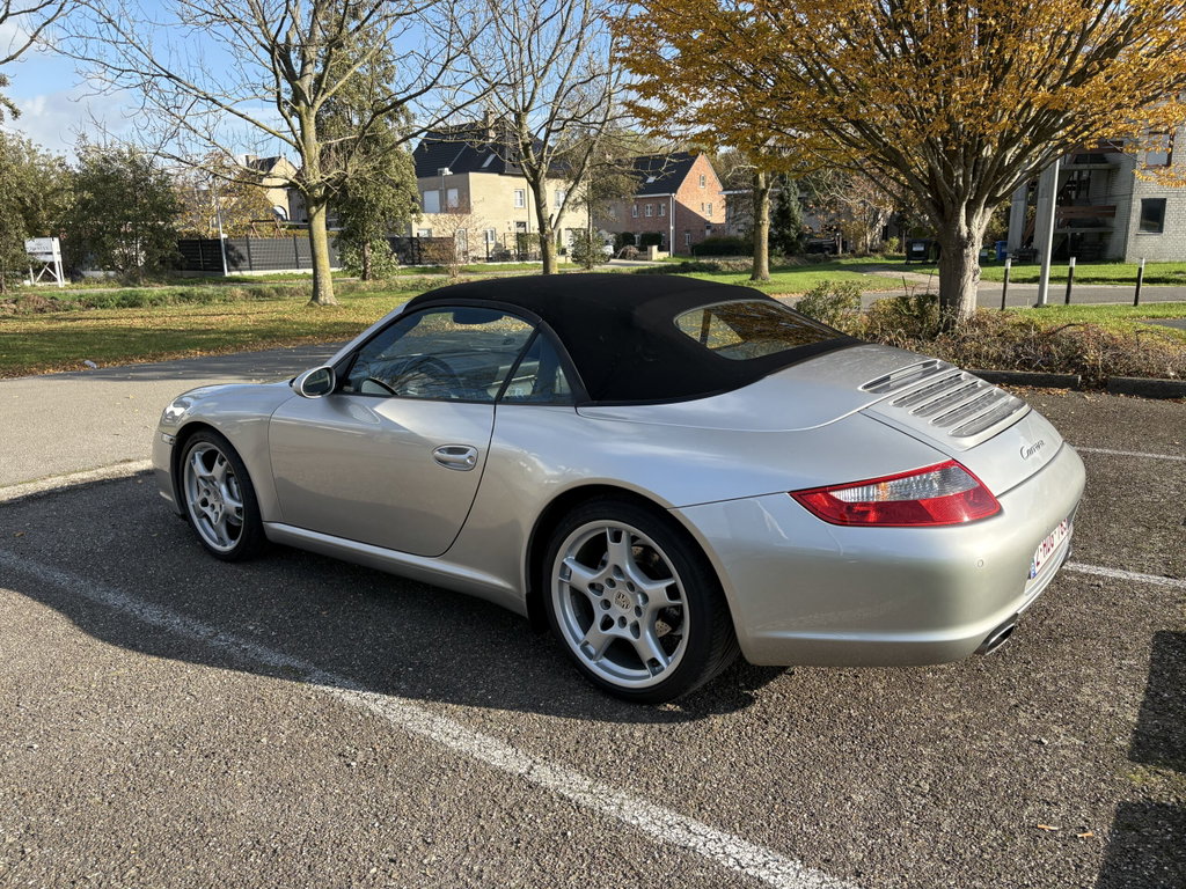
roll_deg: +1.3
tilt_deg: -13.2
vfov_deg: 53.1
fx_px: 891
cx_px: 593
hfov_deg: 67.3
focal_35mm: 26
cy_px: 444
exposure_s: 1/1587
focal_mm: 5.96
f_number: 1.6
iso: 50
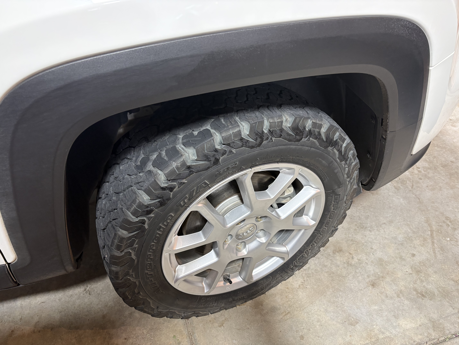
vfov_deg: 53.1
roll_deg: +1.8
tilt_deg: -43.7
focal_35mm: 26
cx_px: 230
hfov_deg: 67.3
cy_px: 172
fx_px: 345
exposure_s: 1/60
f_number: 1.6
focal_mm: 5.96
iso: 160
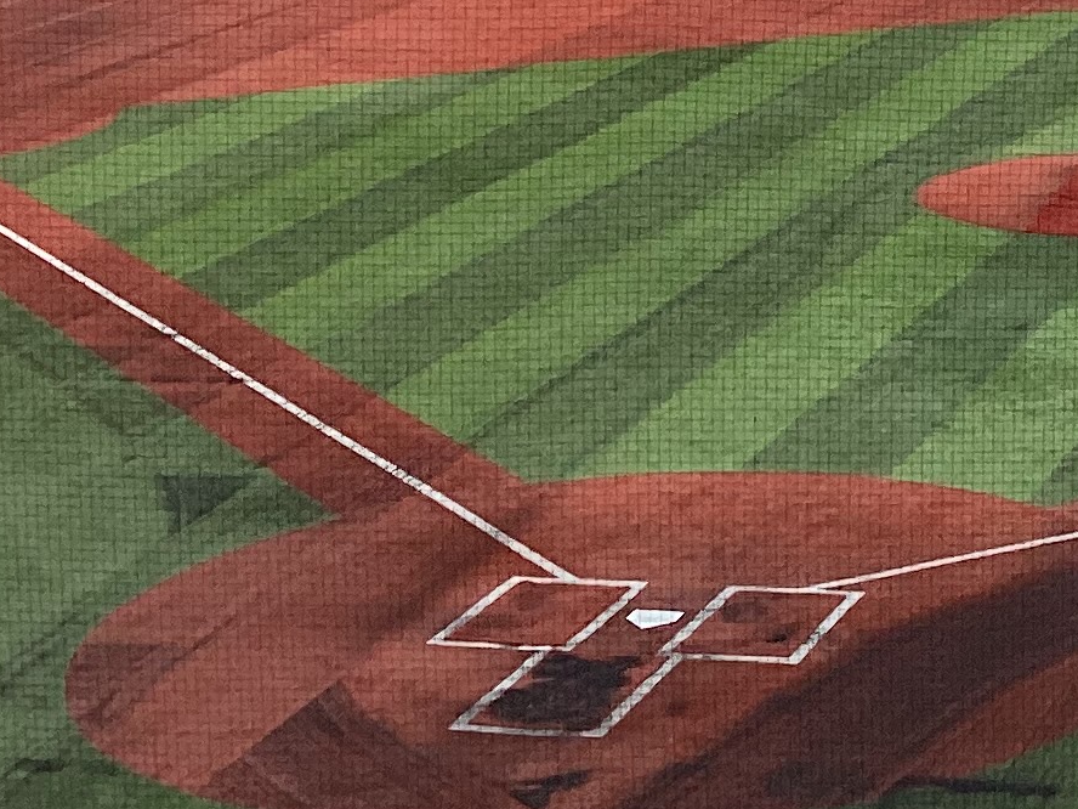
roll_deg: +0.7
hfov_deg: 16.3
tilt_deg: -3.7
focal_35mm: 114
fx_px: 3550
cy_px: -398
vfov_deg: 12.4
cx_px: 1403
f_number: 2.4
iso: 25
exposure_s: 1/2037
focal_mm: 3.3
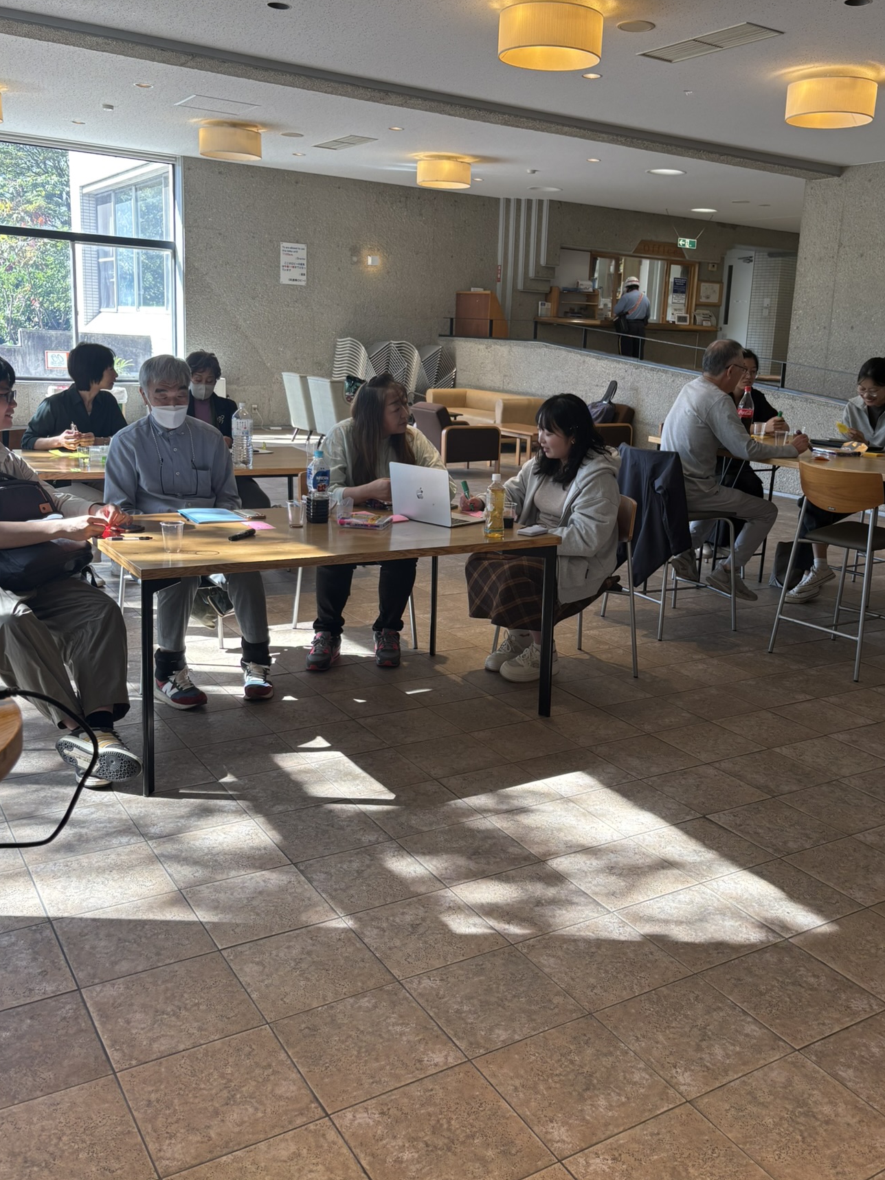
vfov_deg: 58.3
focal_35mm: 31
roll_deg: -2.6
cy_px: 551
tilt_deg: -10.6
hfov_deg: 45.3
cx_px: 509
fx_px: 1057
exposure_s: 1/100
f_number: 1.6
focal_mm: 5.96
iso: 40
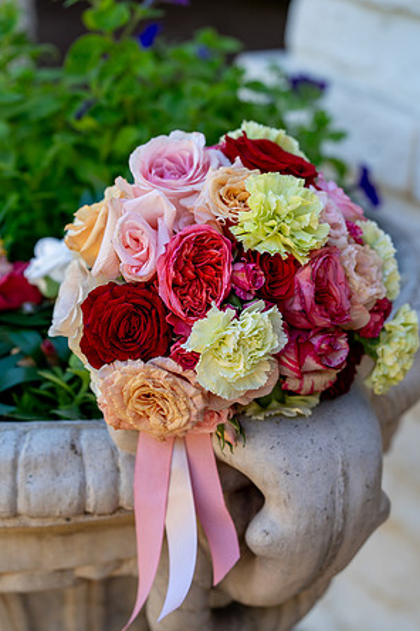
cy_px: 314
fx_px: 1242
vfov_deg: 28.5
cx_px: 211
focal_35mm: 71
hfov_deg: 19.2
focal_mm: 70
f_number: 4
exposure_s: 1/250
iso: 160
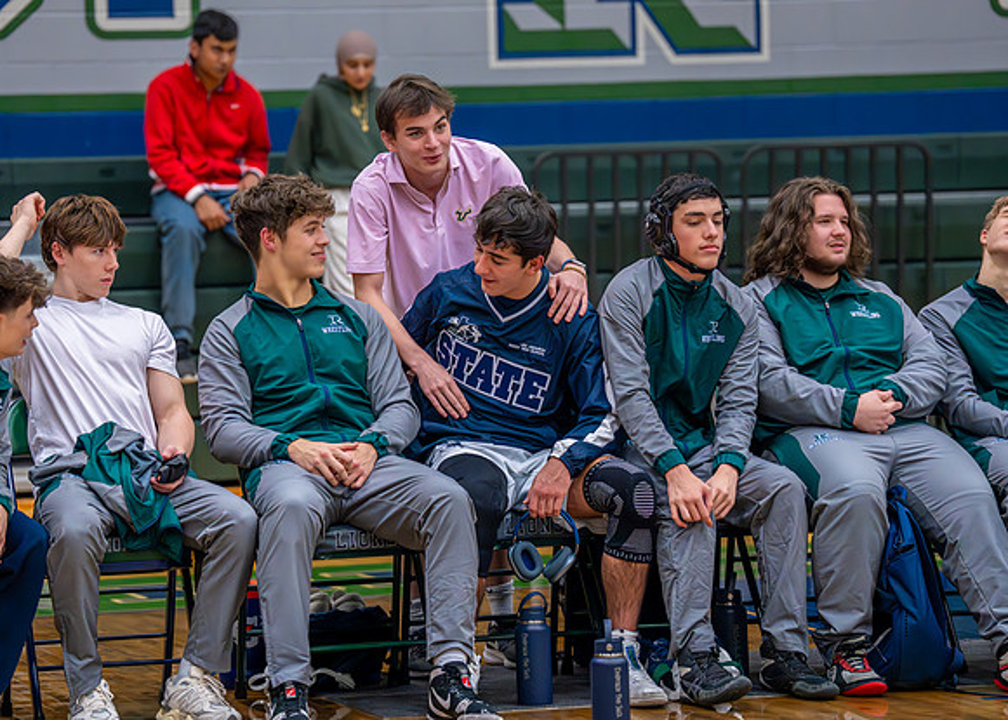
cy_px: 329
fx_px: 4530
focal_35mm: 158
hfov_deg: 12.7
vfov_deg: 9.1
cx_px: 411
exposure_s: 1/1000
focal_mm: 135
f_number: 2.8
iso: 4000
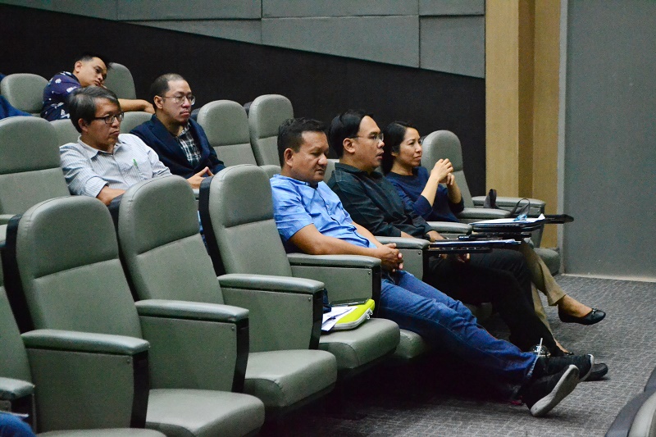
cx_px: 328
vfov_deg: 16.5
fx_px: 1503
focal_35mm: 82
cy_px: 218
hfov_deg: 24.6
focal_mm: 55
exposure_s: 1/60
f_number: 5.6
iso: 6400
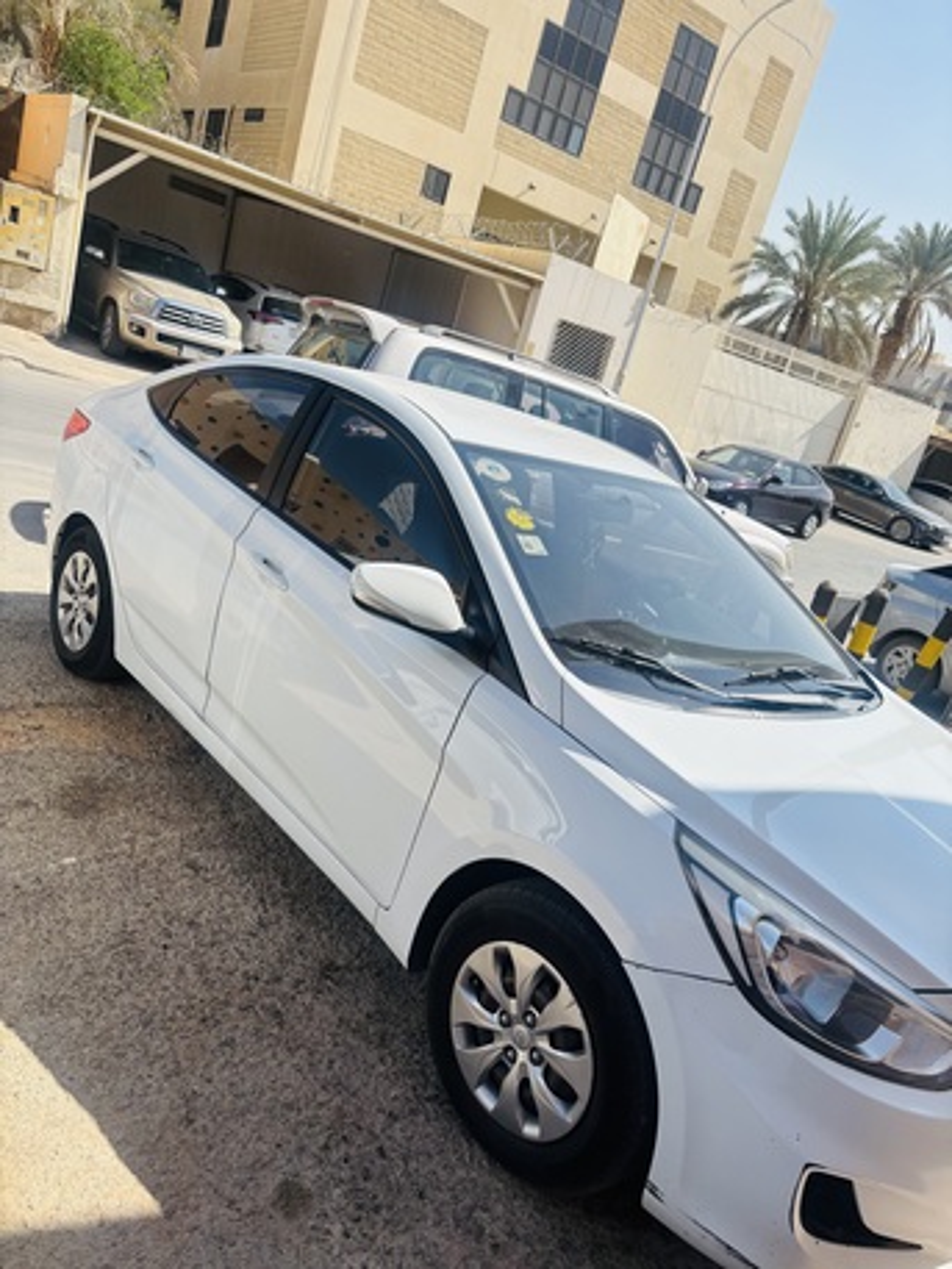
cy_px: 634
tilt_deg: -16.2
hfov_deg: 53.1
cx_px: 476
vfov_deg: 67.3
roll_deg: -16.5
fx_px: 953
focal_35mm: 26
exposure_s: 1/2857
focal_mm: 5.96
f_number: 1.6
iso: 50
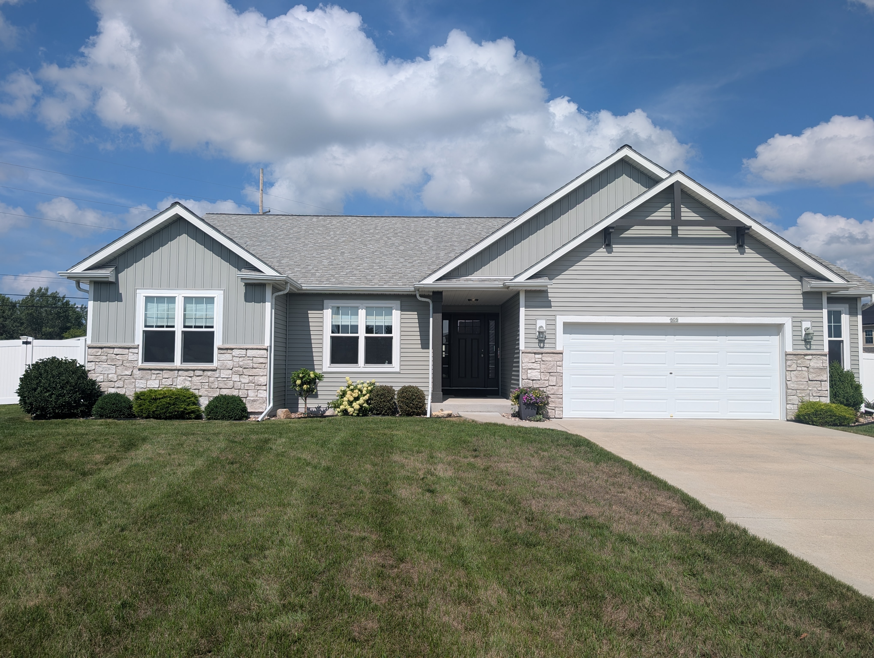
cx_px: 437
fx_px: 607
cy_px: 329
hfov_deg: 71.5
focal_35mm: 24
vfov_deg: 56.9
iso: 22
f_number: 1.68
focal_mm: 6.9
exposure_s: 1/1764
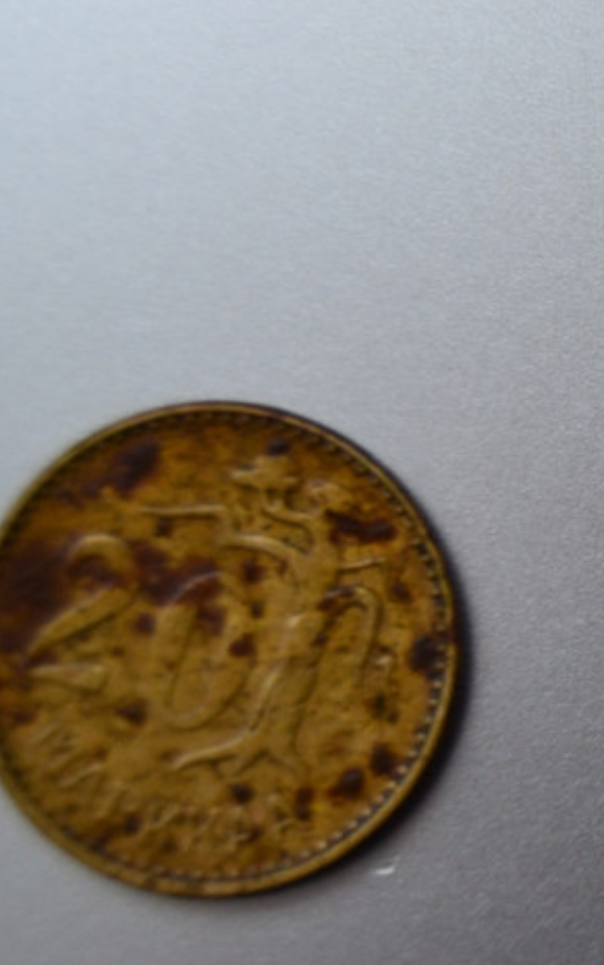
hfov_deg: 9.3
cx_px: 1156
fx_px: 3526
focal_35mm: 134
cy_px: 552
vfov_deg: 15.6
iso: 800
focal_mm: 34
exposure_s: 1/25
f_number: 4.5
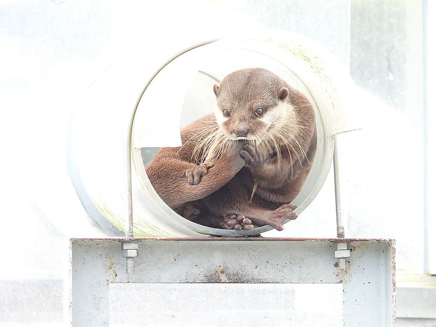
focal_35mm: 550
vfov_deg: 2.7
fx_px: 6927
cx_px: 218
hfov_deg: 3.6
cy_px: 164
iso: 450
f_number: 5
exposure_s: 1/60
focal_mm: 98.1
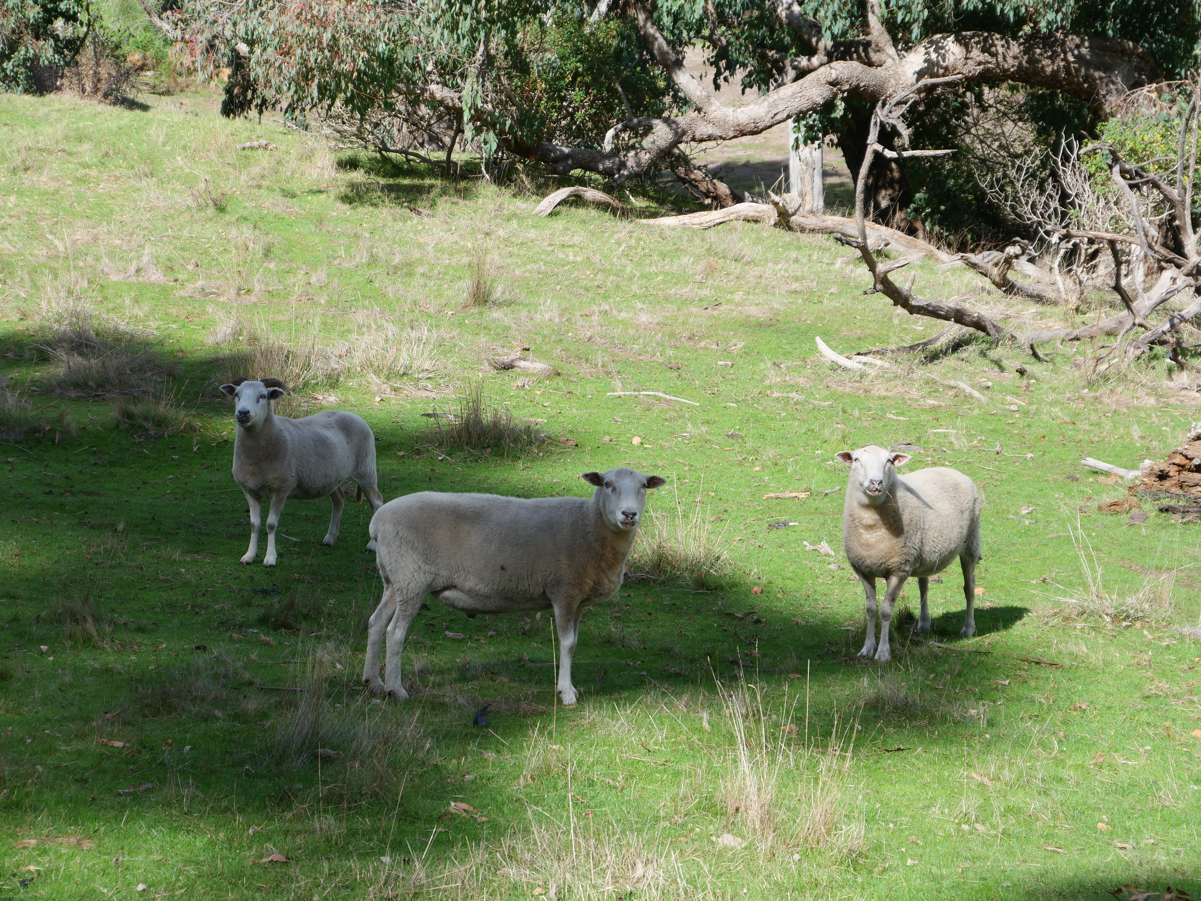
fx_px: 4163
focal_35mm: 120
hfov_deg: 16.4
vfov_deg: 12.3
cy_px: 450
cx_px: 600
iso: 200
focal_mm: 60
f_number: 7.1
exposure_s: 1/320
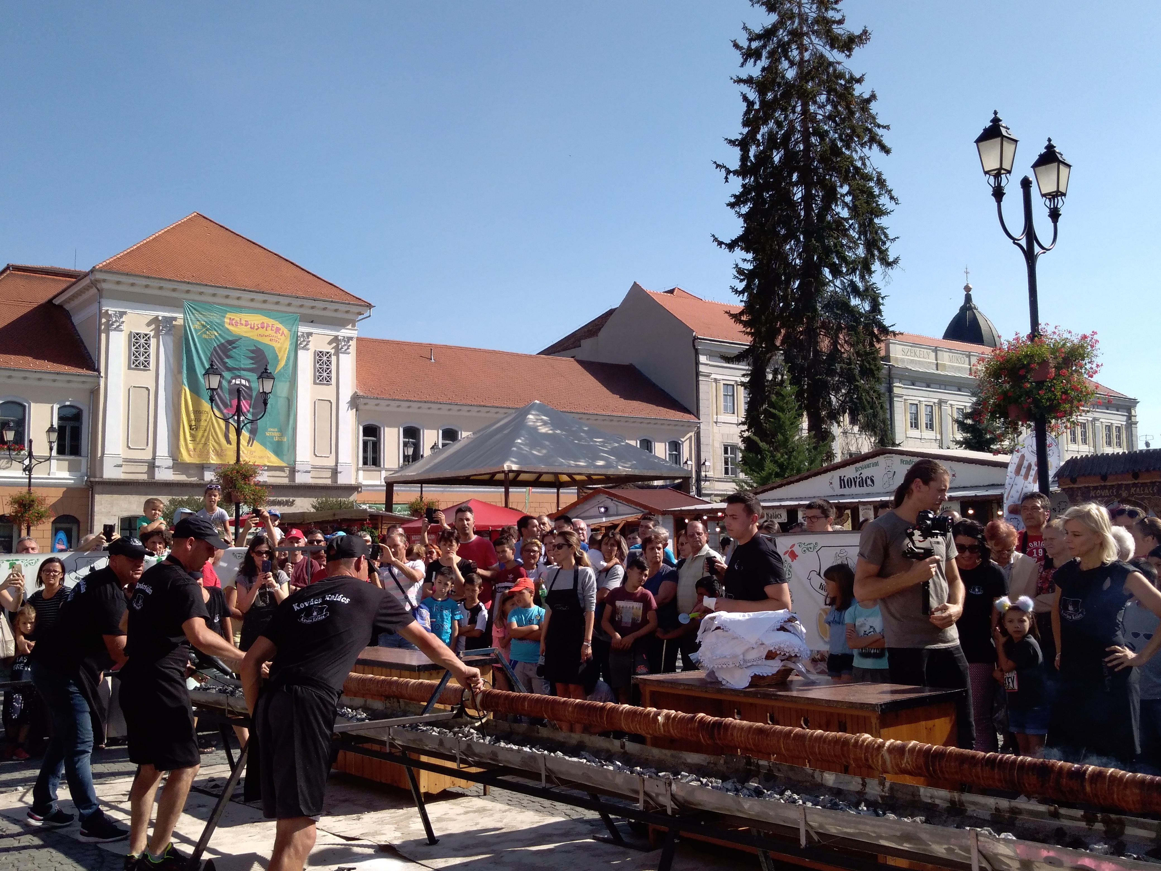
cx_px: 580
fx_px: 872
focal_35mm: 26
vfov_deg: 53.1
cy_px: 436
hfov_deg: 67.3
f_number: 2
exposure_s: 1/1455
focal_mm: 3.52
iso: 101
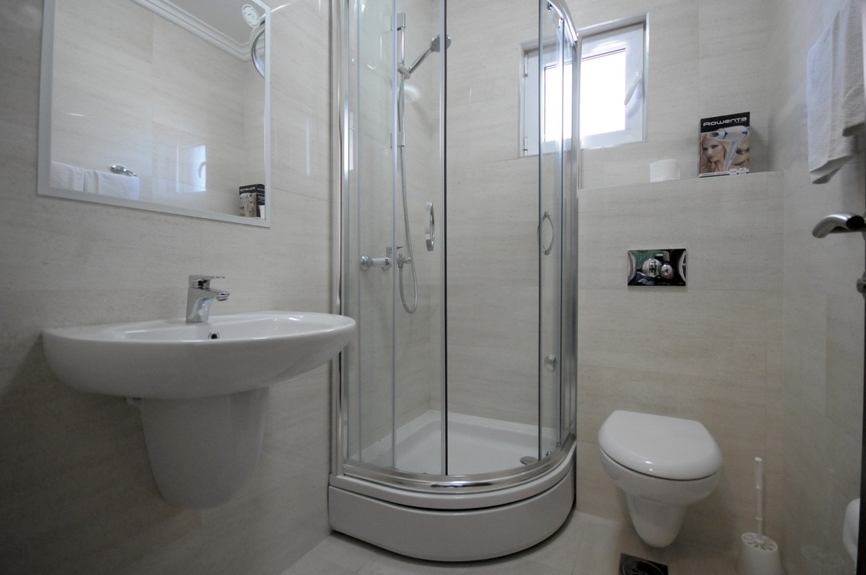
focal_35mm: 16
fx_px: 384
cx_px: 452
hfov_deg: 96.7
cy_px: 272
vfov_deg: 73.5
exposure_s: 1/100
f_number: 5
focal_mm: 10
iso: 2000
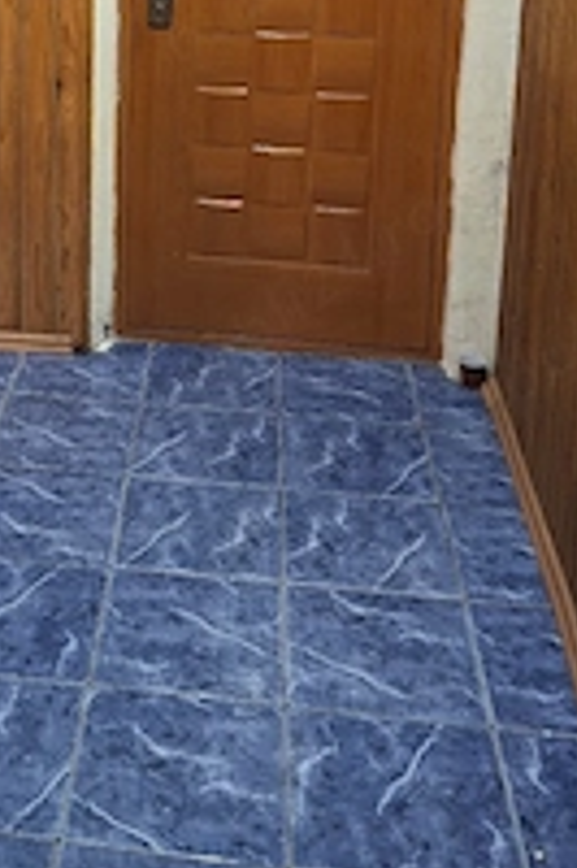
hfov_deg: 25.1
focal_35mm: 52
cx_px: 52
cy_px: 13
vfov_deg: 34.9
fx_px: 1252
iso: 160
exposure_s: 1/50
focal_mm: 4.69
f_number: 1.8
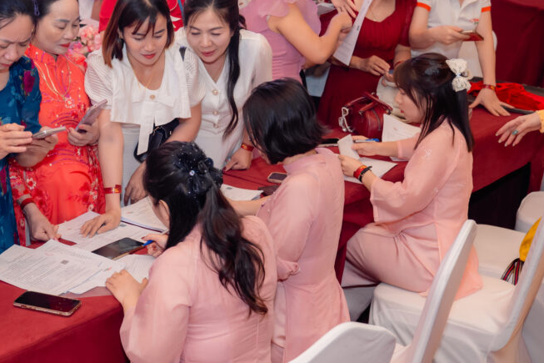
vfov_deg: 19.9
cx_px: 126
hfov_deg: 29.1
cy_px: 109
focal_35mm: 68
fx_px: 1027
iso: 1000
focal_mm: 37
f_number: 3.2
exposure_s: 1/200
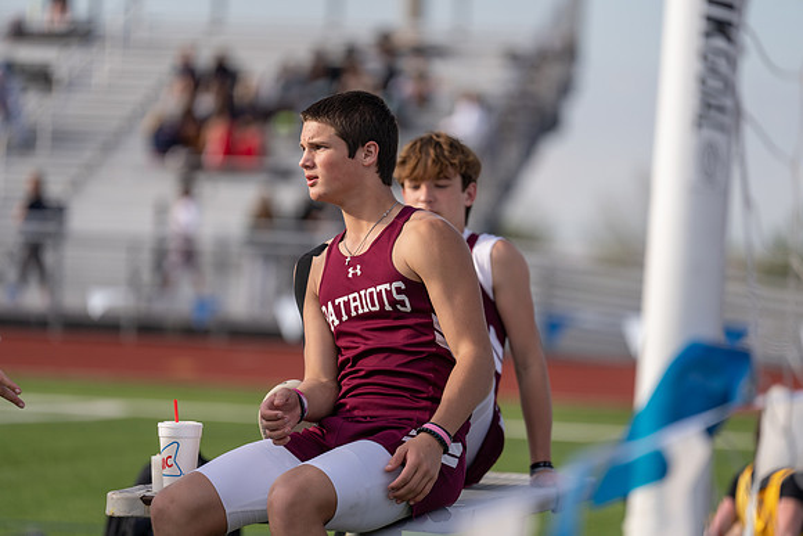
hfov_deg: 10.3
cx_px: 402
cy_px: 268
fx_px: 4462
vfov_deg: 6.9
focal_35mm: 200
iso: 100
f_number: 2.8
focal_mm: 200
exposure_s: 1/1250
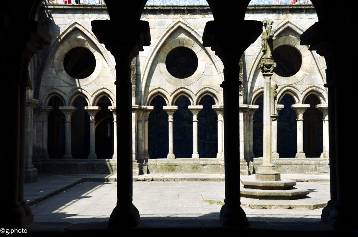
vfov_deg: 23.7
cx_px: 179
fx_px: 566
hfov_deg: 35.1
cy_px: 118
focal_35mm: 57
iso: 100
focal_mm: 38
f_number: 7.1
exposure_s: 1/400
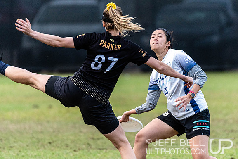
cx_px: 131
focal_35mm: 664
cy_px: 71
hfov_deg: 3.1
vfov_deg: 2.1
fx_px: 4391
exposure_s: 1/1000
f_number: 4
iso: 1250
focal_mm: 400
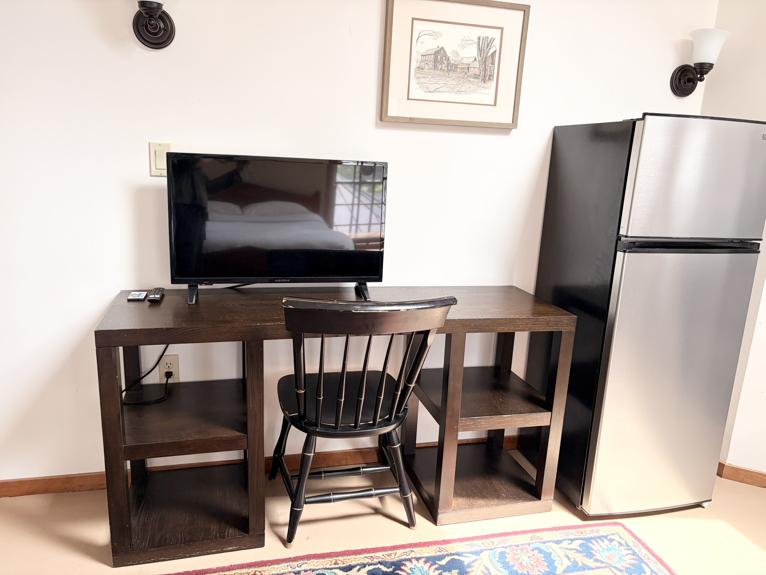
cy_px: 288
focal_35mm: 26
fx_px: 575
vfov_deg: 53.1
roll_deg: -2.1
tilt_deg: -13.7
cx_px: 383
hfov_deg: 67.3
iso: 125
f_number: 1.6
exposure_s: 1/107
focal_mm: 5.96
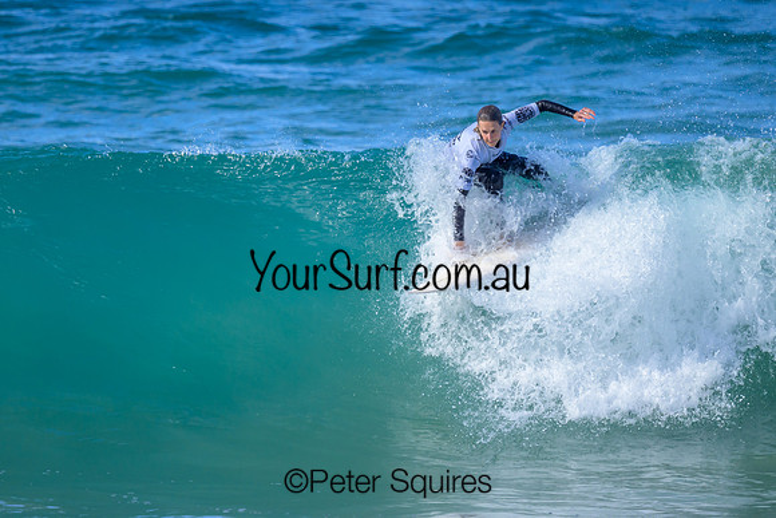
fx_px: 23681
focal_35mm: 1098
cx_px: 388
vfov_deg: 1.3
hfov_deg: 1.9
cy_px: 264
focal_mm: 800
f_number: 6.3
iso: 640
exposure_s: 1/2000
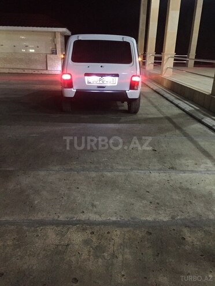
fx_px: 240
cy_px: 143
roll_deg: -2.0
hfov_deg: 48.2
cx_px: 108
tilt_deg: -20.7
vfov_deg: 61.7
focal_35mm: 29
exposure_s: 1/17
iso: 500
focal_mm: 4.15
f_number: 2.2
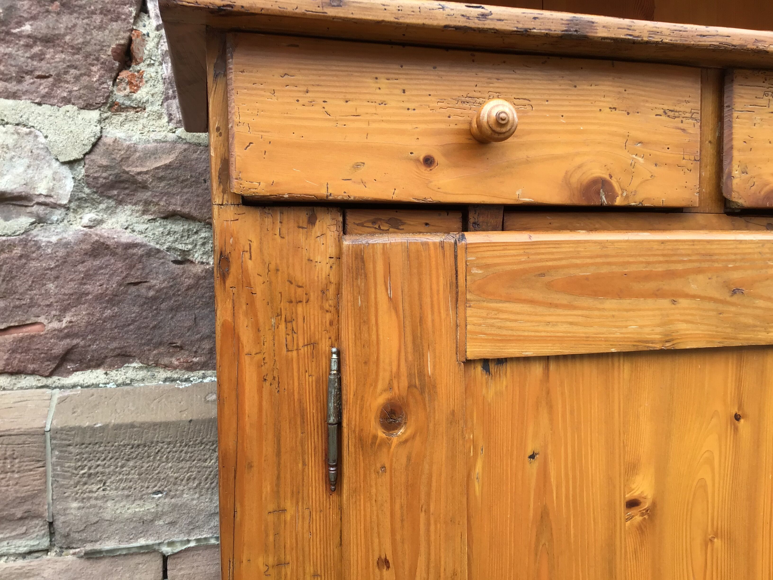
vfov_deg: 45.4
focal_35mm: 31
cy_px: 290
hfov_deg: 58.4
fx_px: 692
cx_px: 386
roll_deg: +0.8
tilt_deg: -1.9
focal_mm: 3.3
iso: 25
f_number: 2.4
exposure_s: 1/100
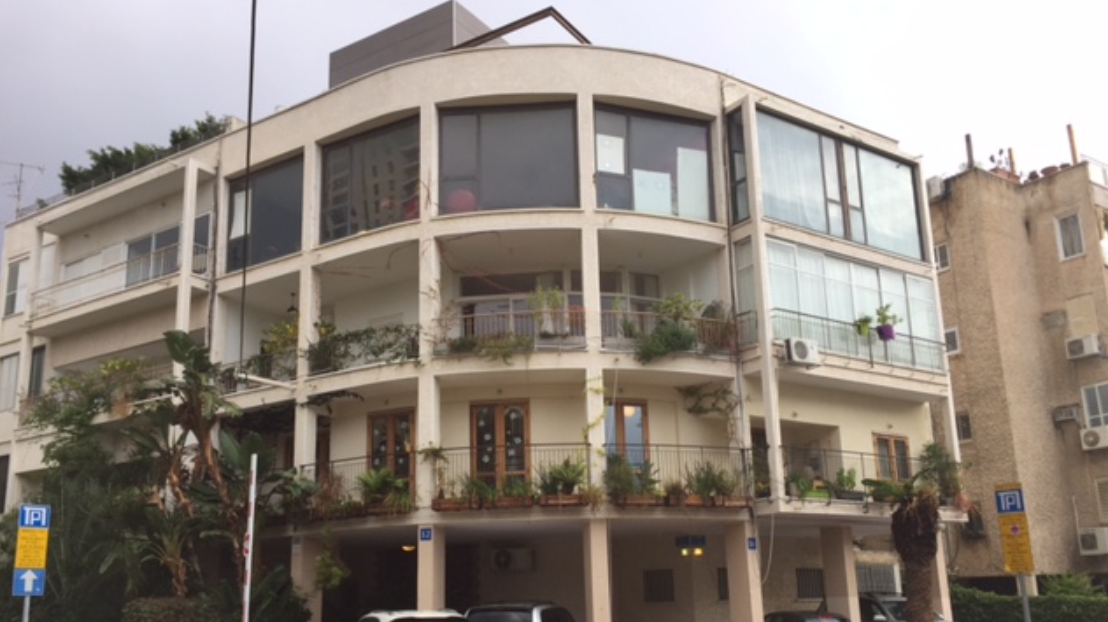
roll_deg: -0.7
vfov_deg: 36.4
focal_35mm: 32
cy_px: 396
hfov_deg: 61.0
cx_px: 552
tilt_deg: +13.1
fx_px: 940
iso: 32
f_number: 2.2
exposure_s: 1/299
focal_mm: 4.15
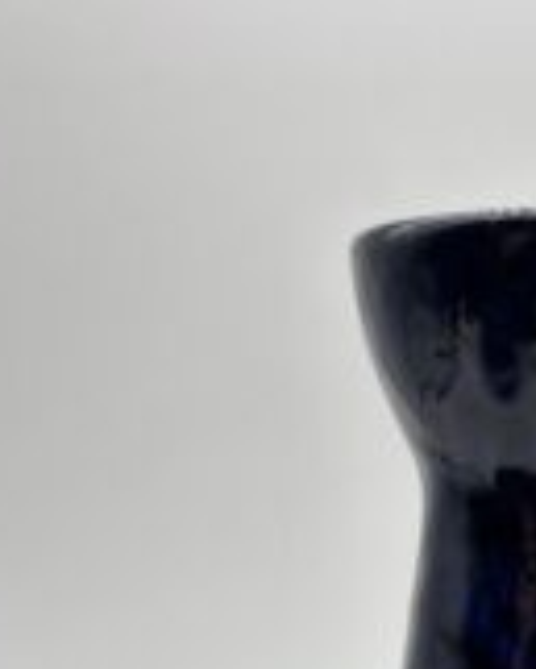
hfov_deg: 22.0
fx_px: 1347
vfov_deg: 24.9
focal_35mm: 68
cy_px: 823
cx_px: 482
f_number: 1.6
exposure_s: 1/130
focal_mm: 5.96
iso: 40
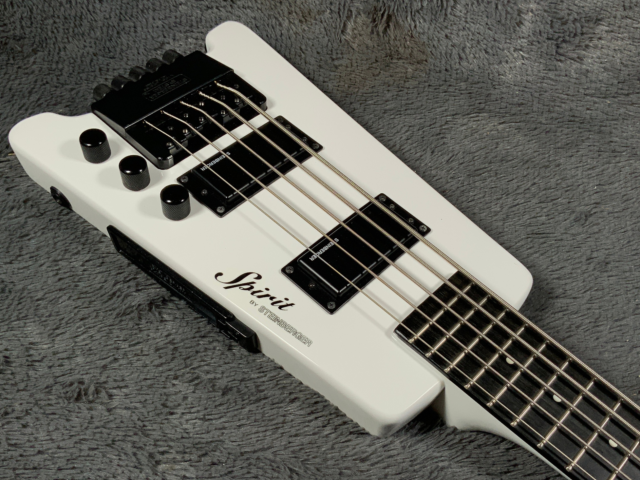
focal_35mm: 38
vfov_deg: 37.7
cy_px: 269
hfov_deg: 49.0
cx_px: 326
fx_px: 702
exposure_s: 1/318
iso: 16
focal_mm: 3
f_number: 1.8
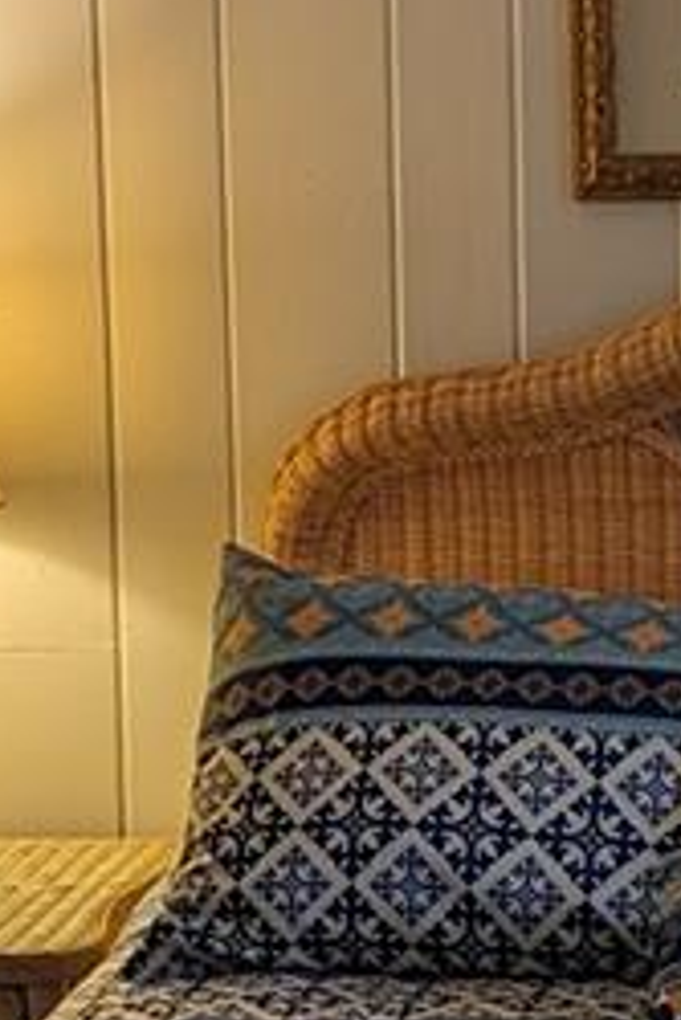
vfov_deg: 17.1
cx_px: 679
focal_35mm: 120
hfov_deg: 11.3
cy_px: 522
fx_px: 3400
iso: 284
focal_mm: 6.81
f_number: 1.85
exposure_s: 1/120
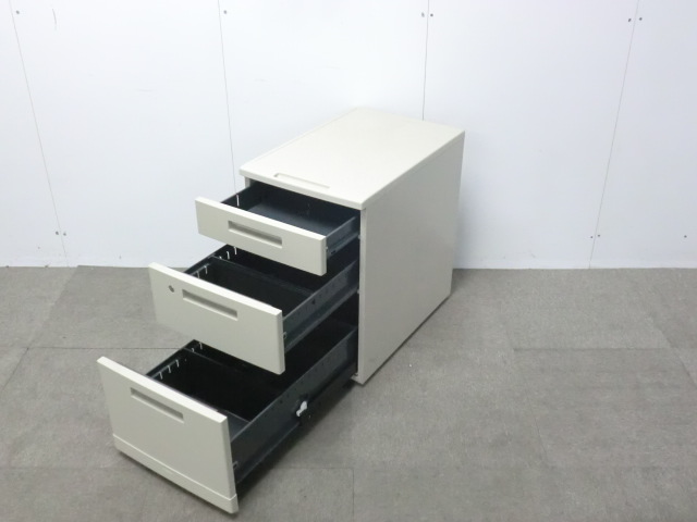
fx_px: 765
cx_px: 348
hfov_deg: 49.0
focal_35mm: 38
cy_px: 261
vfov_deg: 37.7
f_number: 3.9
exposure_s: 1/40
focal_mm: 6.9
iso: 800
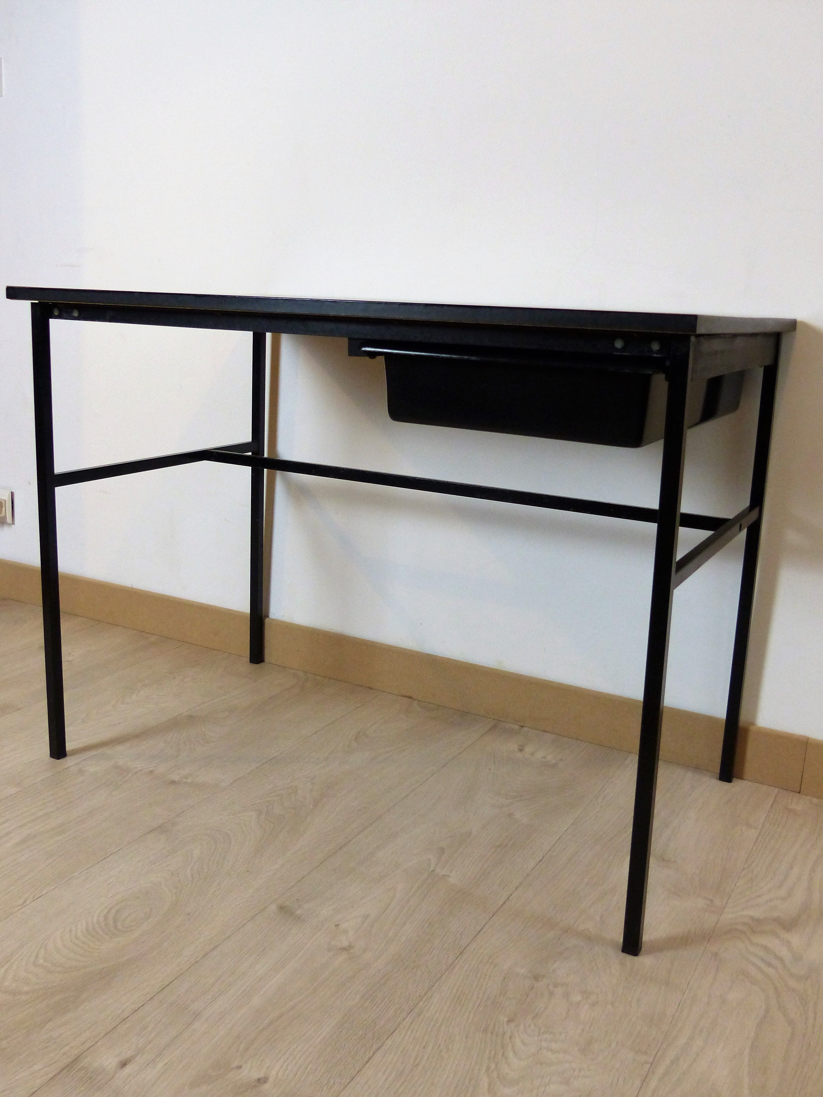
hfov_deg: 44.2
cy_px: 548
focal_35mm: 32
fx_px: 1014
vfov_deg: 56.8
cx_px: 412
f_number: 2.8
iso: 400
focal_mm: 5.6
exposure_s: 1/60
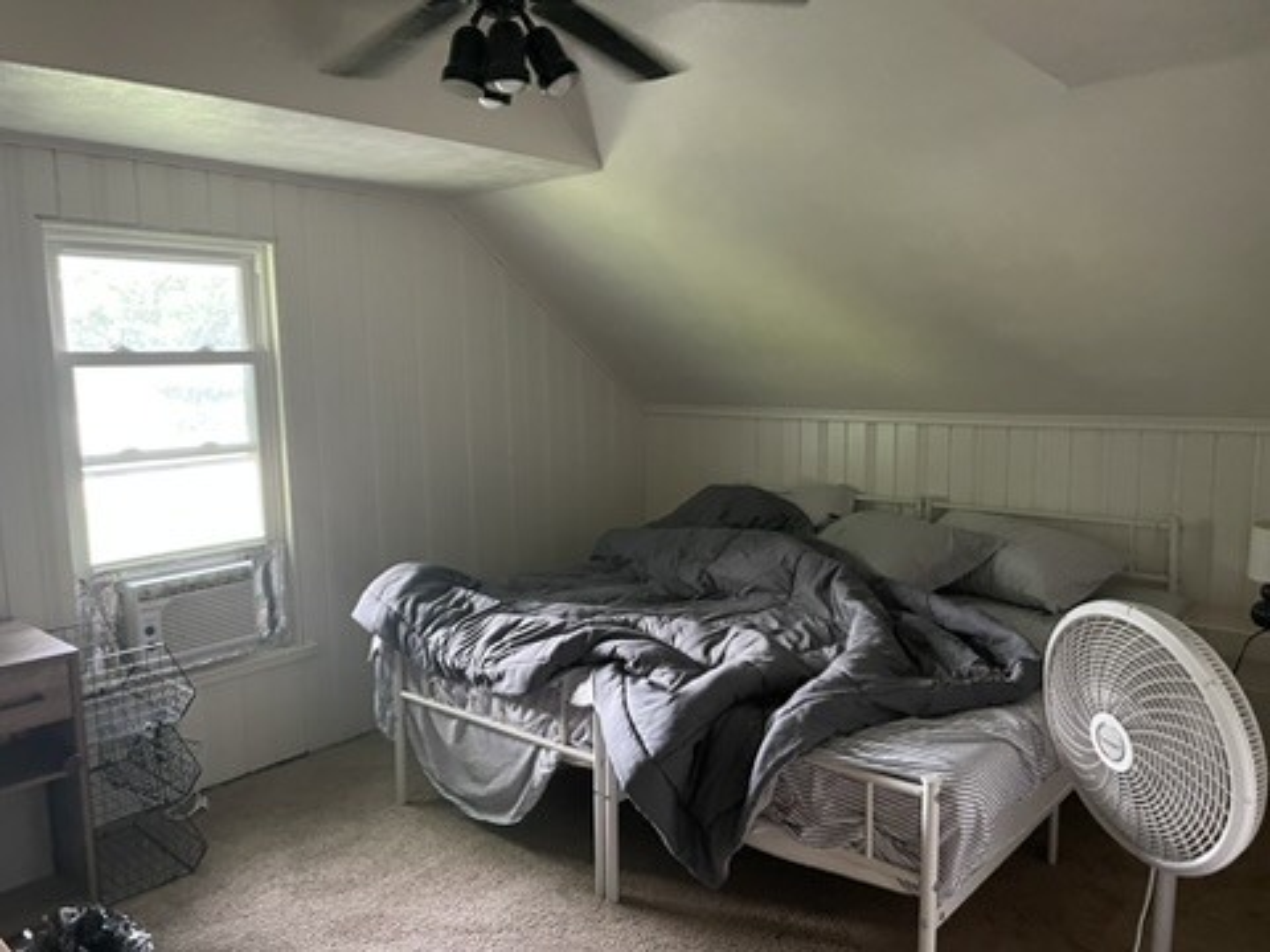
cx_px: 635
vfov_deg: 53.1
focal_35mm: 26
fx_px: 954
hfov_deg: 67.3
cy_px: 476
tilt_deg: -6.6
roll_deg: -0.4
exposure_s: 1/60
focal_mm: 4.2
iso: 400
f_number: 1.6
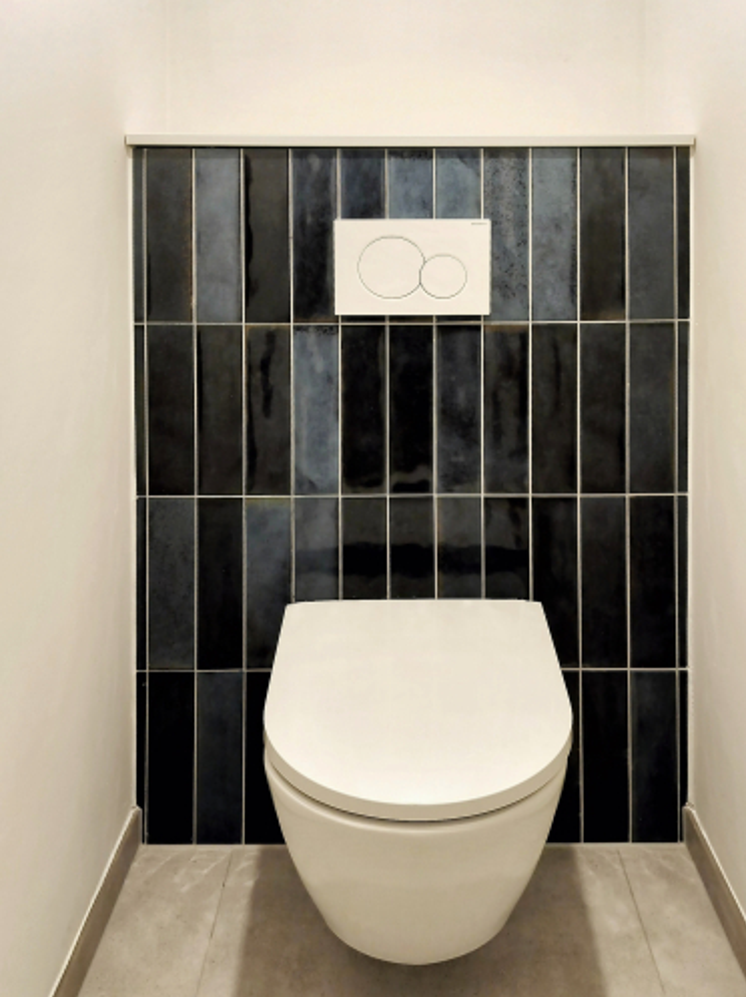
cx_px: 411
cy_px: 487
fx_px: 834
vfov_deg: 61.7
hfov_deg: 48.1
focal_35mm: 29
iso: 200
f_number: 1.7
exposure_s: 1/33
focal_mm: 5.24
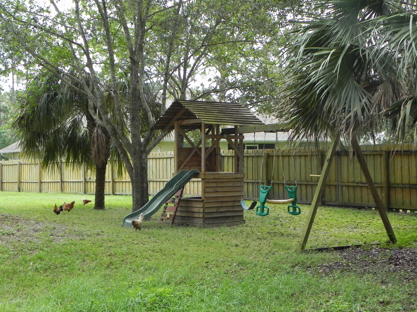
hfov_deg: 33.2
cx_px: 208
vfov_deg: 25.2
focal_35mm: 58
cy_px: 156
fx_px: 699
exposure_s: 1/59.8
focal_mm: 10.3
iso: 160
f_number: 3.5
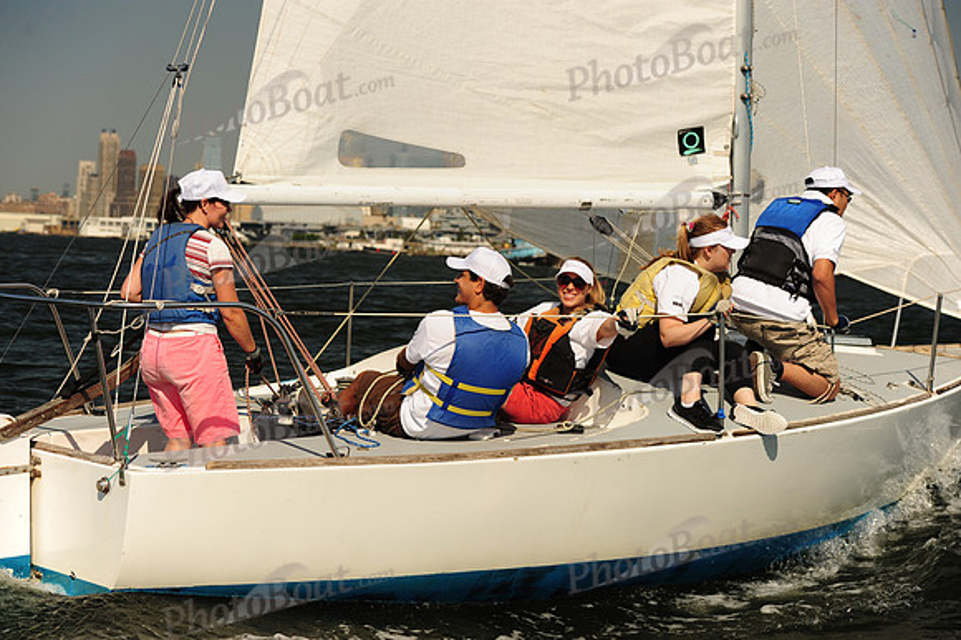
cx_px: 480
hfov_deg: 28.9
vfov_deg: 19.4
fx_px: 1867
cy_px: 320
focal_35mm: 70
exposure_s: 1/1250
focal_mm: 70
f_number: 5
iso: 320
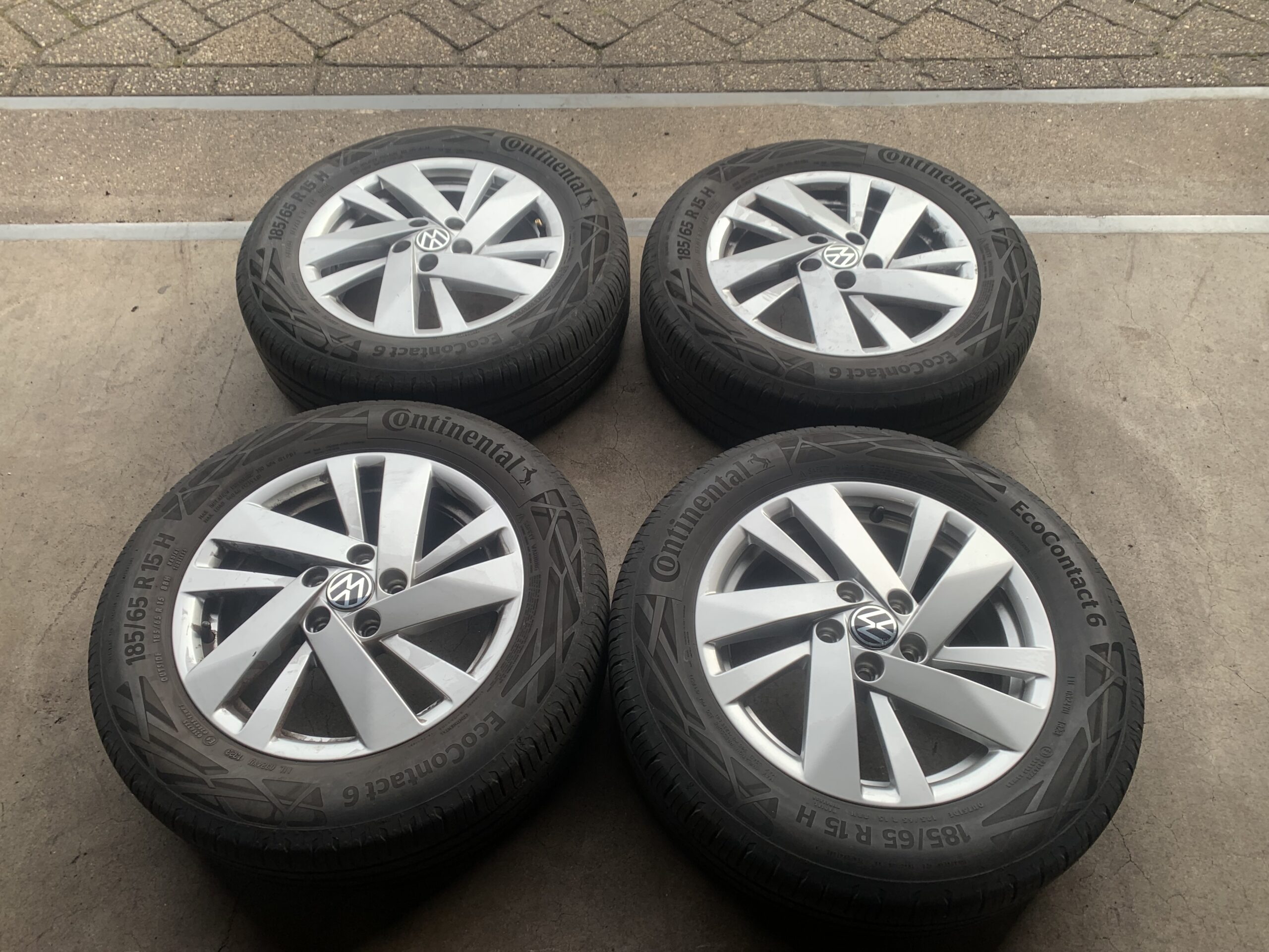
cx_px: 634
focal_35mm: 26
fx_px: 953
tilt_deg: -55.6
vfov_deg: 53.1
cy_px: 476
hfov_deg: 67.3
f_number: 1.8
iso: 25
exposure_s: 1/253
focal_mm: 4.25
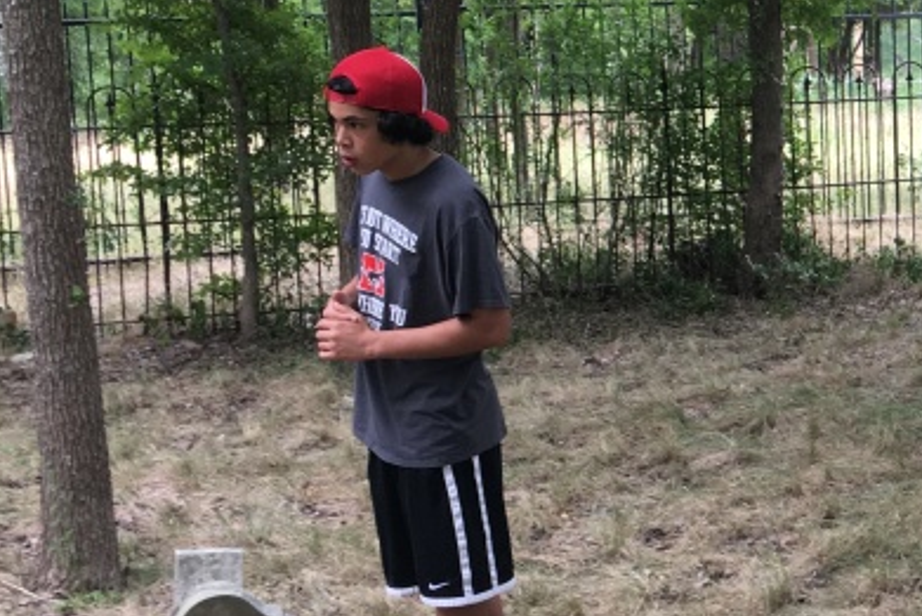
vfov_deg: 17.3
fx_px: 2024
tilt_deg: -8.3
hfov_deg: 23.6
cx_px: 1082
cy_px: 215
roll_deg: +0.5
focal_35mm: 79
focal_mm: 4.15
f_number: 2.2
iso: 32
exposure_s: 1/60
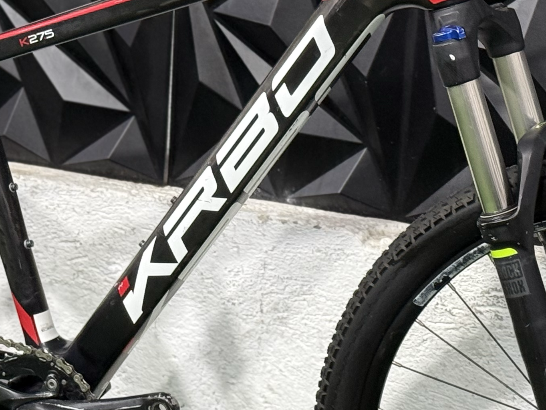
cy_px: 278
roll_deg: -2.7
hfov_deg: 13.9
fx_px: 2240
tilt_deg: -16.2
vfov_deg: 10.4
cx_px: 252
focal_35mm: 142
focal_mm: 6.76
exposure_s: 1/60
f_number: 1.78
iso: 200
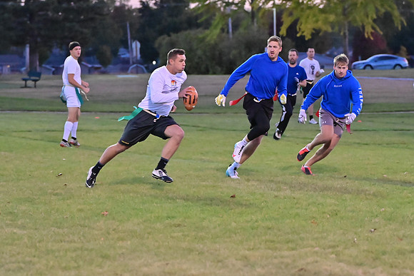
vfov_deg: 8.0
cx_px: 207
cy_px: 138
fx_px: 1978
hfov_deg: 11.9
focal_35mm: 172
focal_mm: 115
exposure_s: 1/500
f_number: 4
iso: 6400
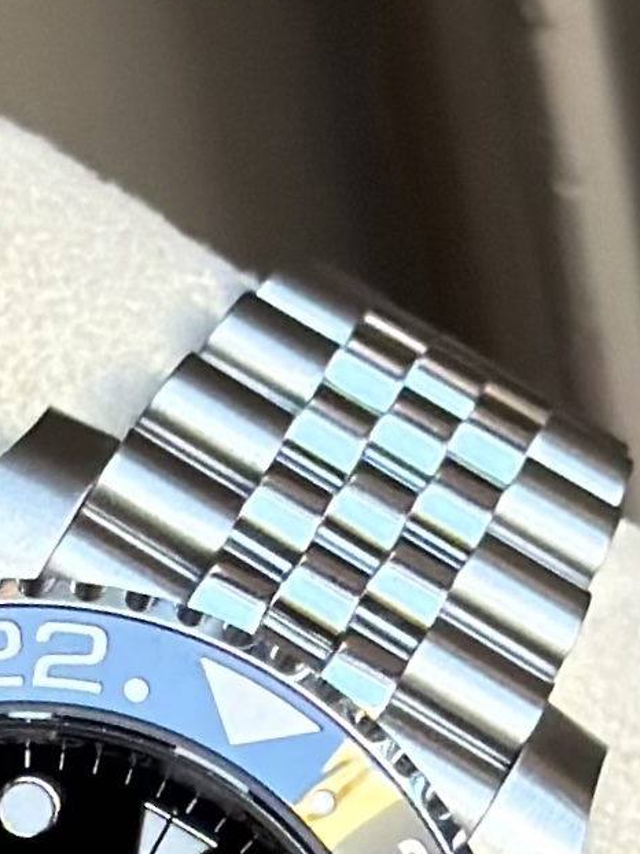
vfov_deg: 9.9
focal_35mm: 194
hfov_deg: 7.6
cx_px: -29
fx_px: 4786
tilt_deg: -59.4
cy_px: 1294
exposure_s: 1/405
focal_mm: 6.76
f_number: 1.78
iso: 250
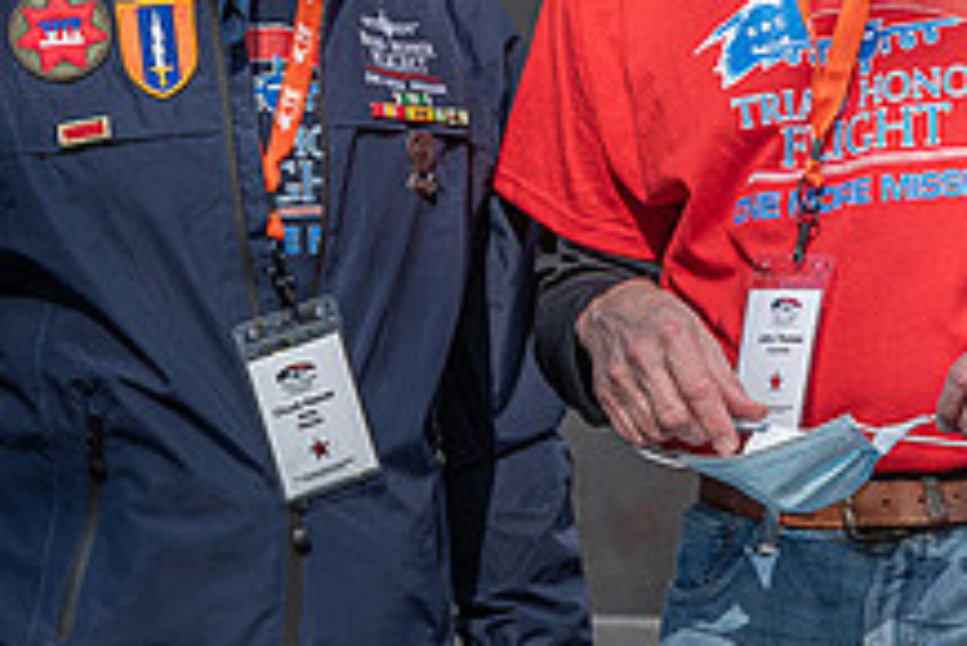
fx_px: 7875
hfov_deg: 7.0
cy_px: -22
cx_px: 258
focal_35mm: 293
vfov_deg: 4.7
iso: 500
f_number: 8
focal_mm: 92
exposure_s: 1/1000
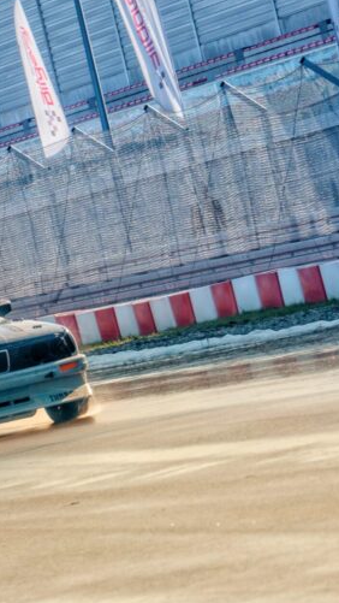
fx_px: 4421
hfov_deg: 4.4
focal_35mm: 277
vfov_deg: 7.8
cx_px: 54
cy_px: 297
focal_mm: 115
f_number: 6
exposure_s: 1/1250
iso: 100
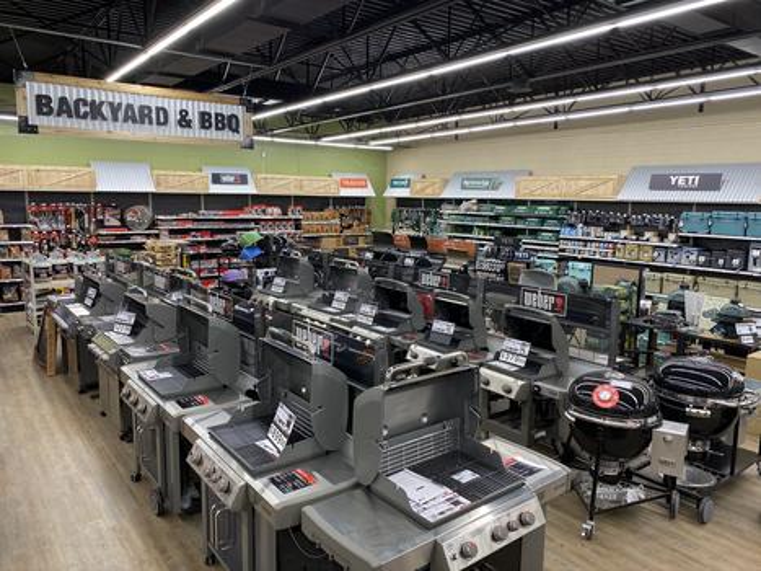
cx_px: 380
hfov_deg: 67.3
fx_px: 571
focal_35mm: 26
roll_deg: -1.5
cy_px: 286
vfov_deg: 53.0
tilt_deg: -8.9
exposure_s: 1/60
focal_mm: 4.25
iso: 64
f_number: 1.8
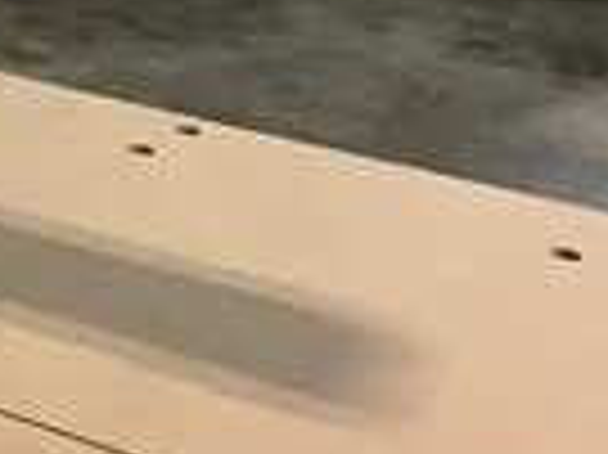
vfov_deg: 17.0
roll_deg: -0.3
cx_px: -140
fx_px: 1509
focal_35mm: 86
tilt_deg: -21.1
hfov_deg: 21.1
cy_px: 99
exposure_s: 1/55
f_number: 1.8
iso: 320
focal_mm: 3
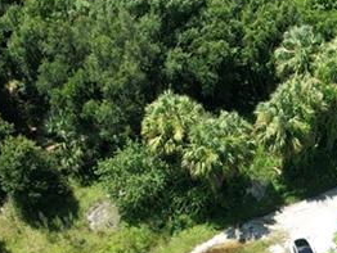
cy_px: 254
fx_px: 1257
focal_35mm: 129
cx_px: 315
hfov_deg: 15.1
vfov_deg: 11.4
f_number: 2.8
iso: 100
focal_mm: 8.38
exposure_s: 1/1000
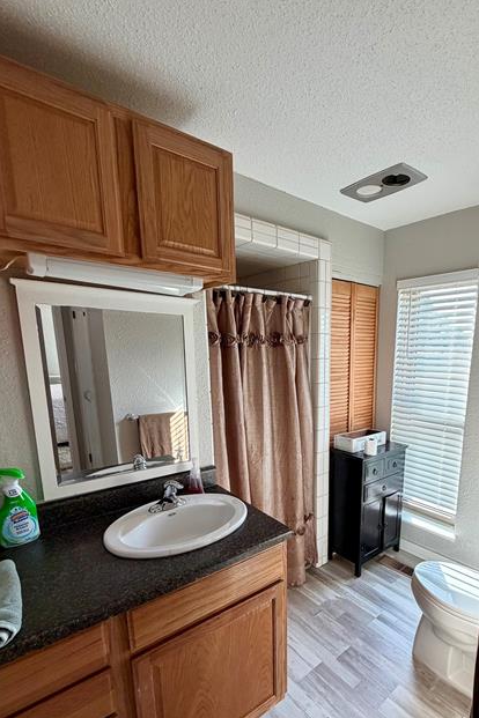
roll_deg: +0.6
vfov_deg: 89.1
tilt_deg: -10.2
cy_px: 423
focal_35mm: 18
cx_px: 314
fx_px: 359
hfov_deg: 65.8
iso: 100
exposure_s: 1/121
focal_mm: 2.22
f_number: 2.2
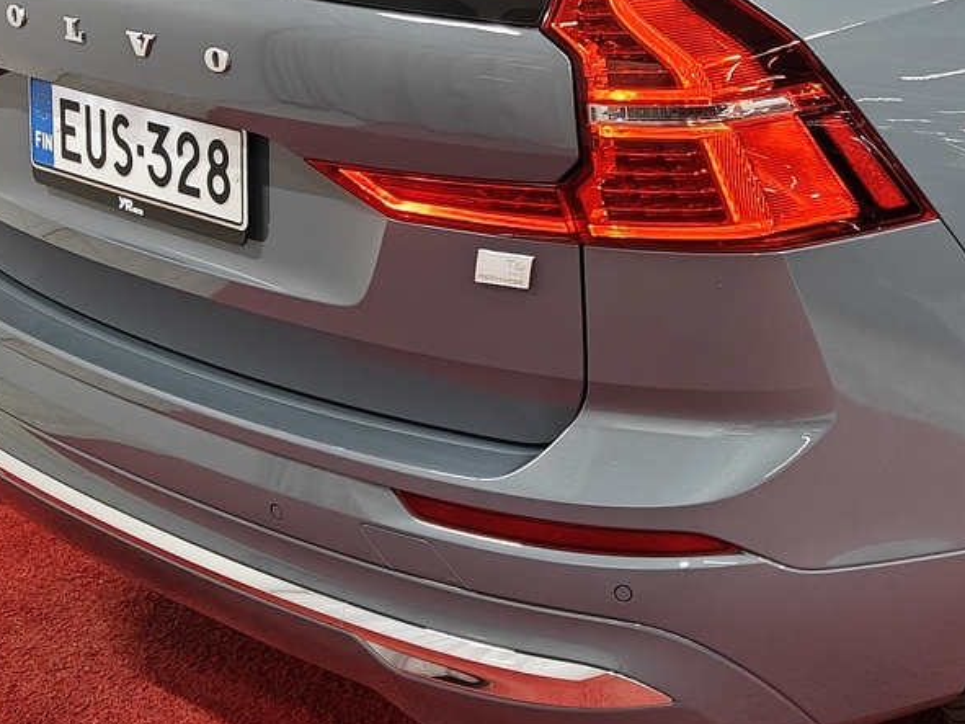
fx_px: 2174
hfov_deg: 24.4
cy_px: 152
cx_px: 839
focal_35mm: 78
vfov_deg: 18.7
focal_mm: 5.59
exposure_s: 1/64
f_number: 1.8
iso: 125
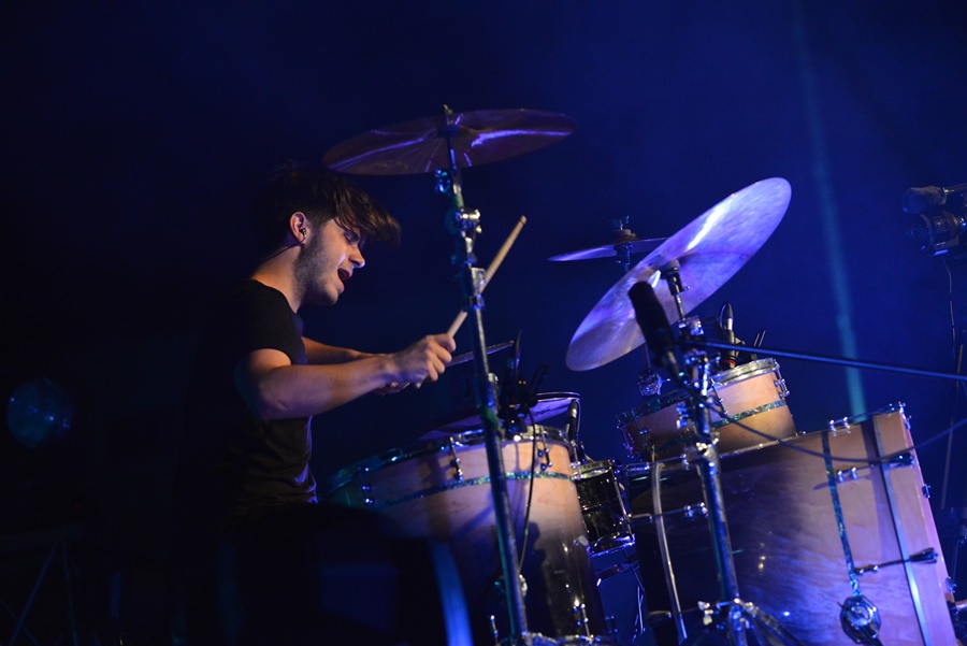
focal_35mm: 135
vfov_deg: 10.2
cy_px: 323
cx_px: 484
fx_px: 3628
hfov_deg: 15.2
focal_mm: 135
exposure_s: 1/400
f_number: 4.5
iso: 4000
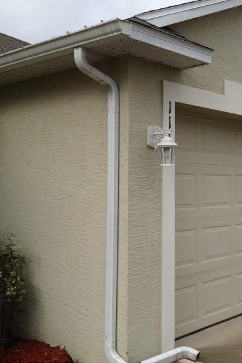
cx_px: 207
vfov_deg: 38.2
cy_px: 171
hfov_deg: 25.4
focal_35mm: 52
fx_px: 525
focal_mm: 4.28
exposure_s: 1/1456
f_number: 2.4
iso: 50
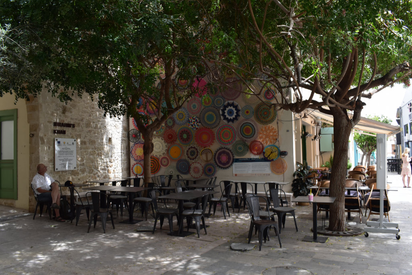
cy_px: 138
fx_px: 361
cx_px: 206
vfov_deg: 41.7
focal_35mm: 32
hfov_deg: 59.5
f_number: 9
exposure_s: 1/160
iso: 400
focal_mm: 21
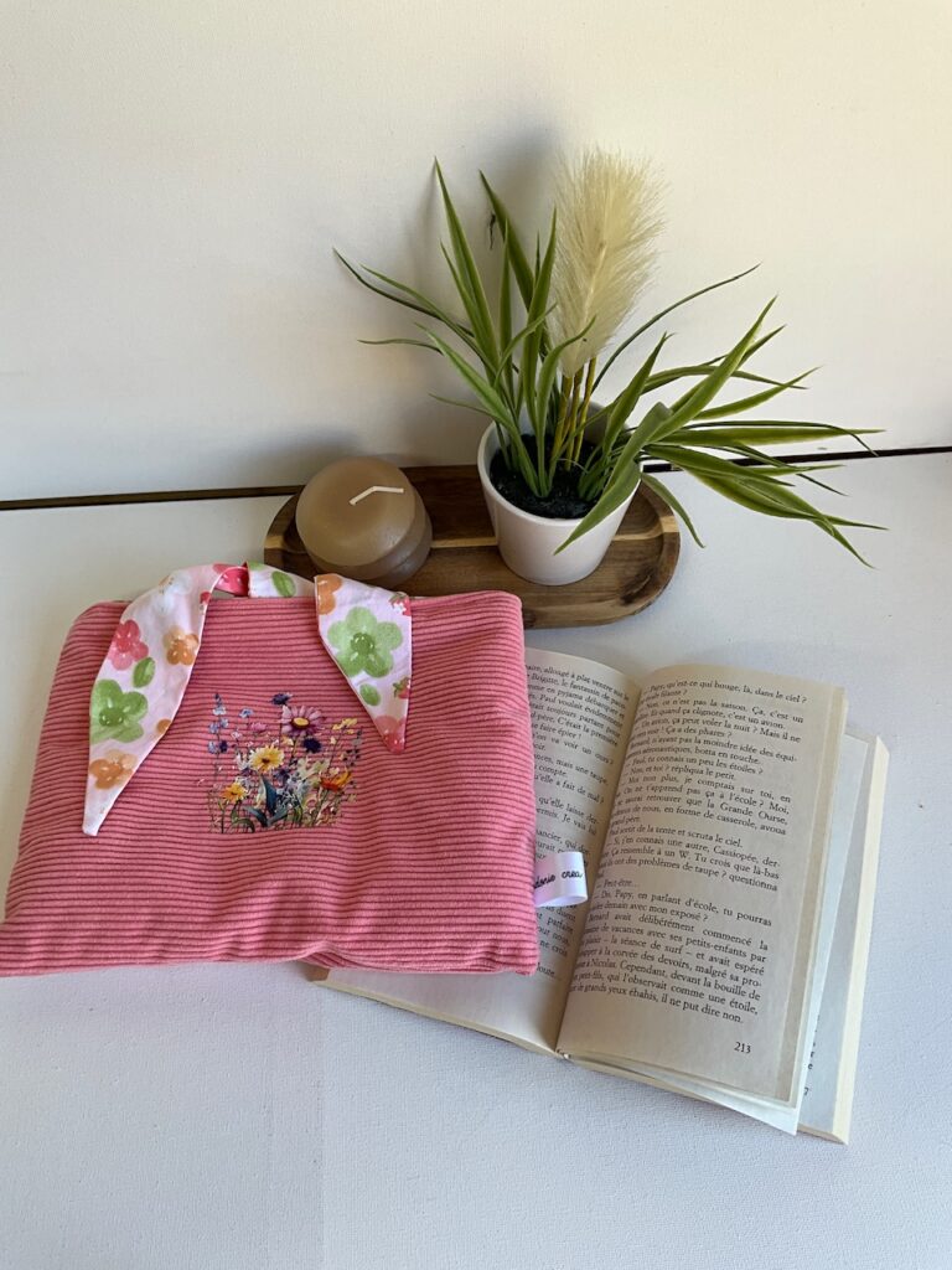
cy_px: 635
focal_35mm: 29
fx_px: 1063
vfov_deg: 61.7
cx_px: 476
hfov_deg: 48.2
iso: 20
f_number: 1.8
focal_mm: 3
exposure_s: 1/100
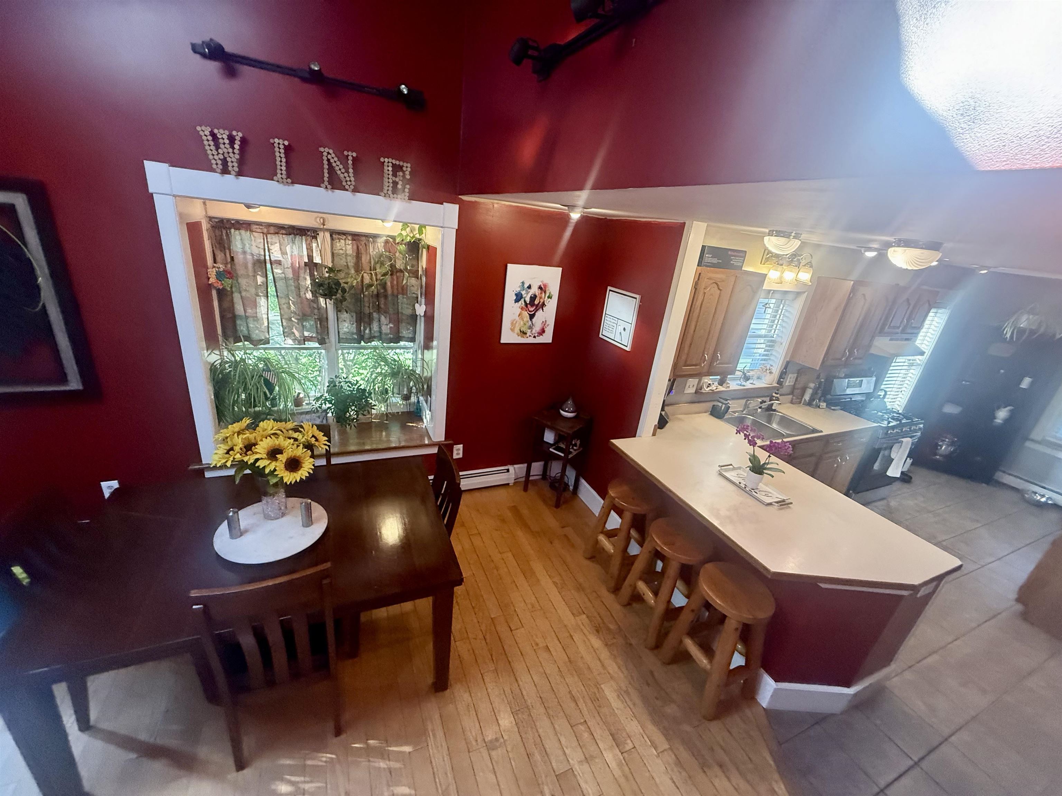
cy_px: 398
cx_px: 531
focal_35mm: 14
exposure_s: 1/120
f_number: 2.2
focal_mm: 2.22
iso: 500
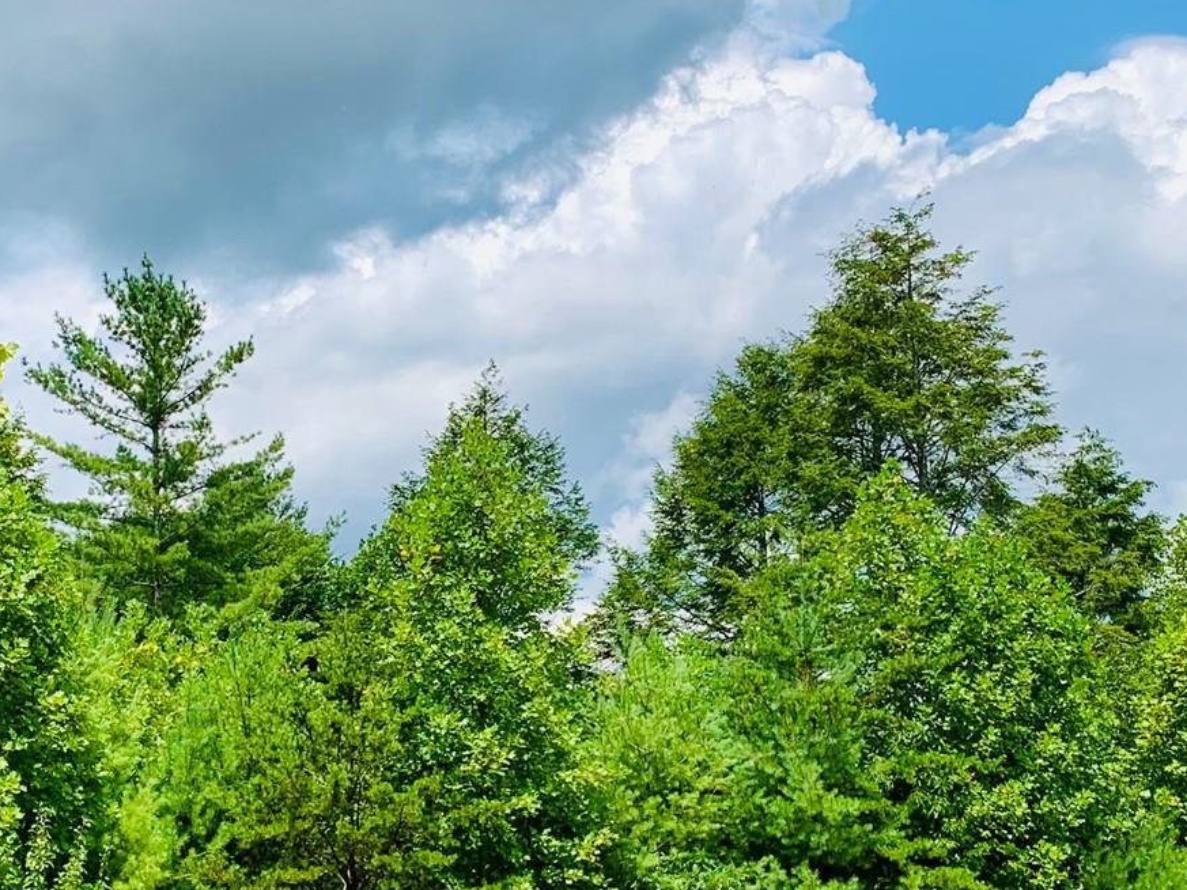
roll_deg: -0.2
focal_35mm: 61
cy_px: 571
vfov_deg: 24.0
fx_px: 2092
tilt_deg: +8.5
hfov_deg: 31.5
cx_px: 422
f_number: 1.8
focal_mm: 4.25
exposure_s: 1/2545
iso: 25
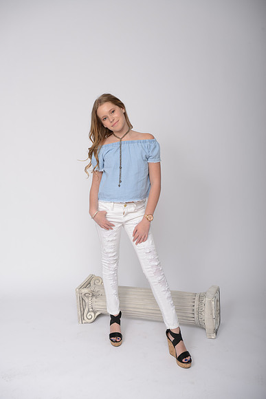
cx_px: 133
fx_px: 443
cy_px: 200
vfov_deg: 48.4
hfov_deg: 33.4
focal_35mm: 40
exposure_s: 1/250
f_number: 8
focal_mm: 40
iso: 125
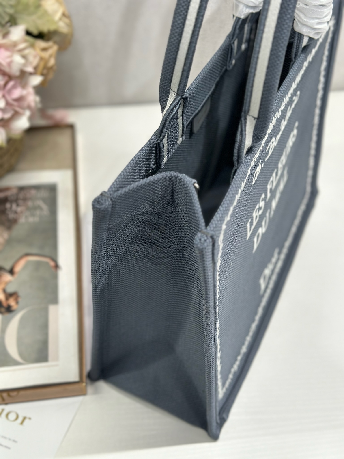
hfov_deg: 30.3
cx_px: 172
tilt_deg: -49.2
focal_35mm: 48
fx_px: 636
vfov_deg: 39.7
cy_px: 230
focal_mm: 6.86
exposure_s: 1/100
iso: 64
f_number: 1.78
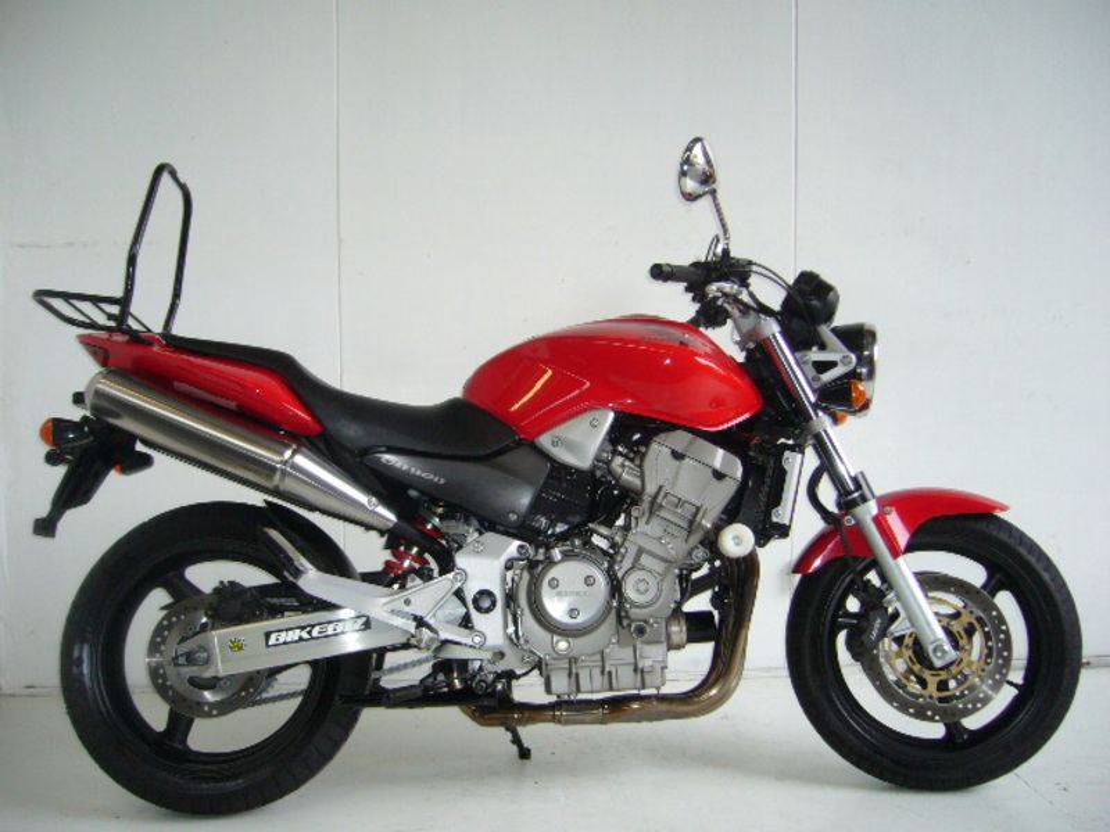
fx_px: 1122
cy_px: 416
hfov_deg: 52.6
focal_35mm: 35
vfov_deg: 40.7
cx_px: 555
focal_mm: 5.8
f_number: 2.8
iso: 100
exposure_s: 1/60
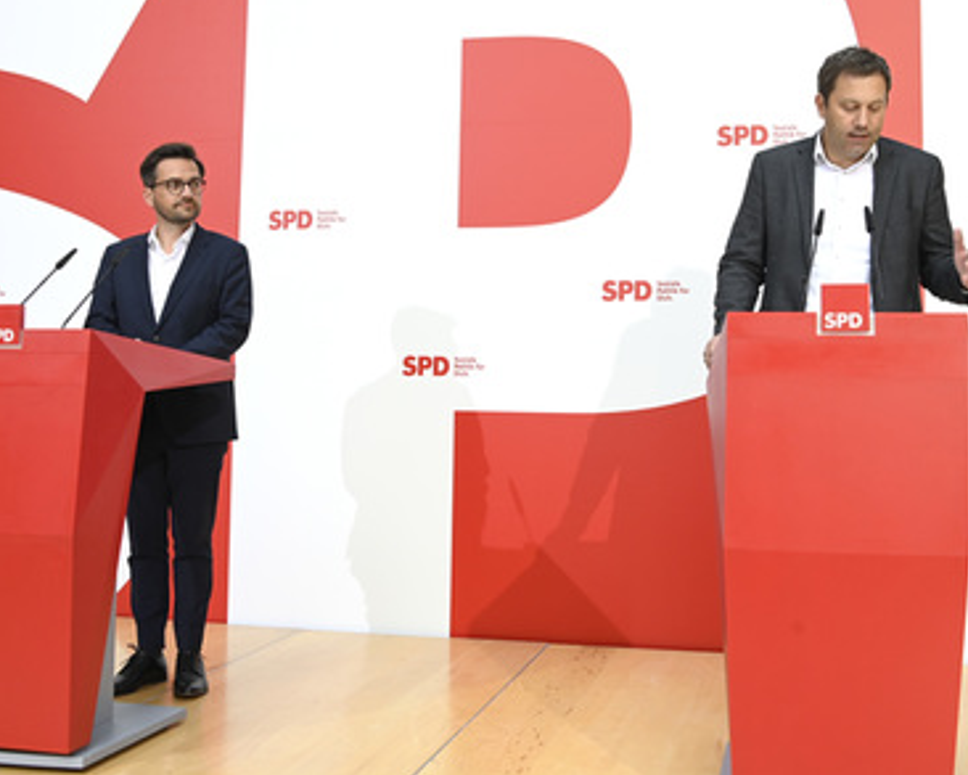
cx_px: 528
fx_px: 1060
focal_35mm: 37
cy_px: 381
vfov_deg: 40.1
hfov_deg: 49.0
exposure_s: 1/320
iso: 1250
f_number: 5.6
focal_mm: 32
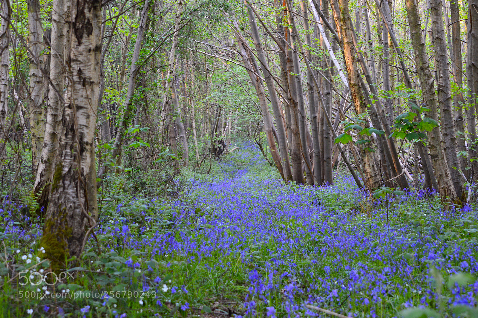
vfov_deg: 16.5
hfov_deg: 24.6
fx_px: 1094
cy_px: 159
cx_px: 239
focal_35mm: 82
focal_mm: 55
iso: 400
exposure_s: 1/25
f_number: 7.1
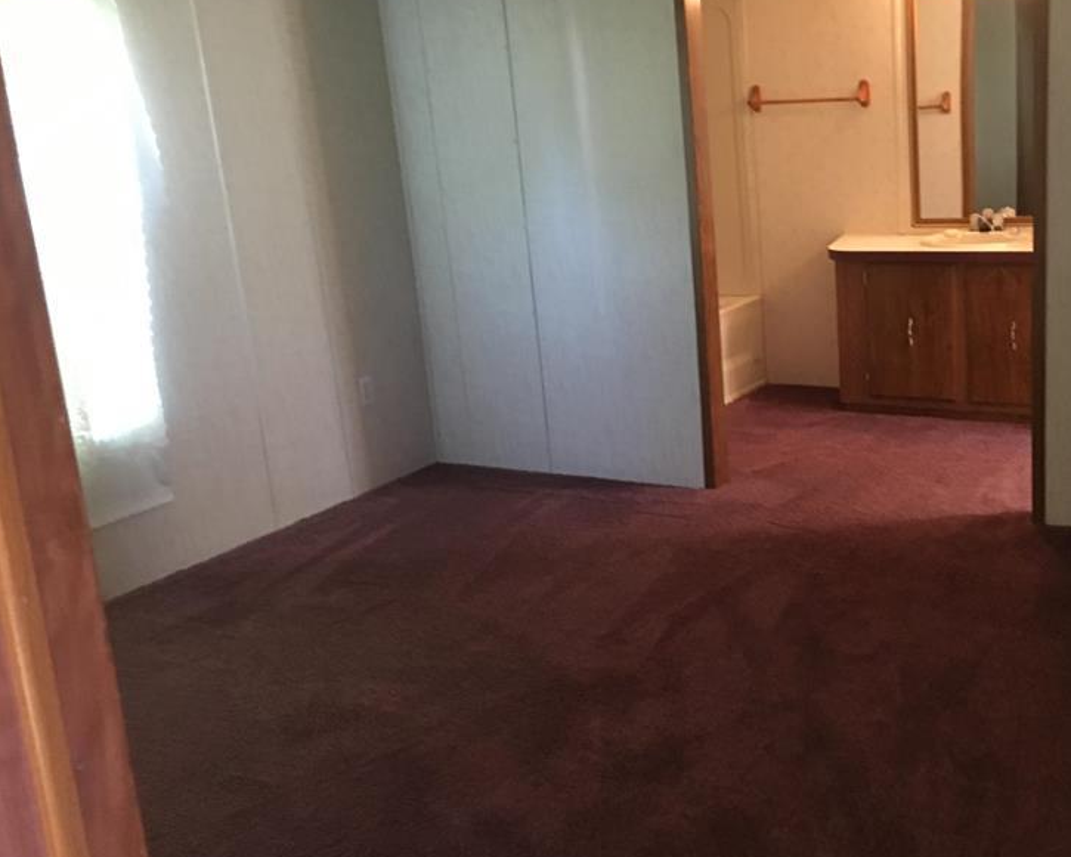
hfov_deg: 45.2
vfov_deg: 37.3
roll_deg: +3.3
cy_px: 406
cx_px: 708
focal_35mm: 40
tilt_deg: -12.8
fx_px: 1268
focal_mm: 4.15
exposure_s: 1/15
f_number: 2.2
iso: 250
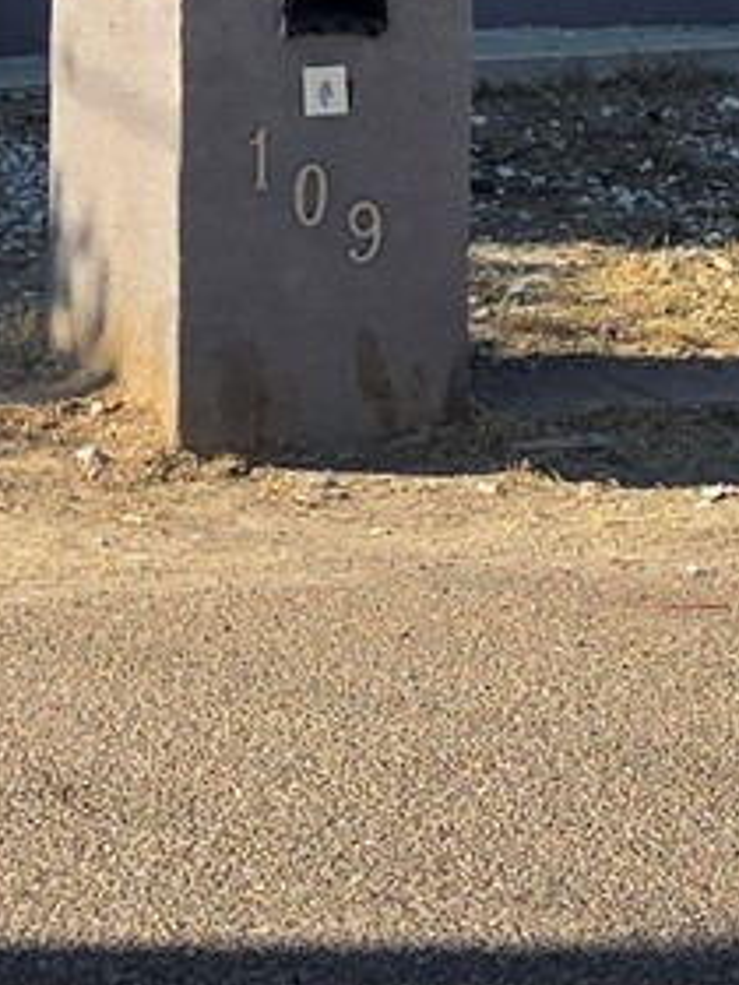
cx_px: -257
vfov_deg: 11.1
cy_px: -672
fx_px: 4782
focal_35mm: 168
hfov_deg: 8.7
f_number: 1.4
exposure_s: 1/4235
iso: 64
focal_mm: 6.5
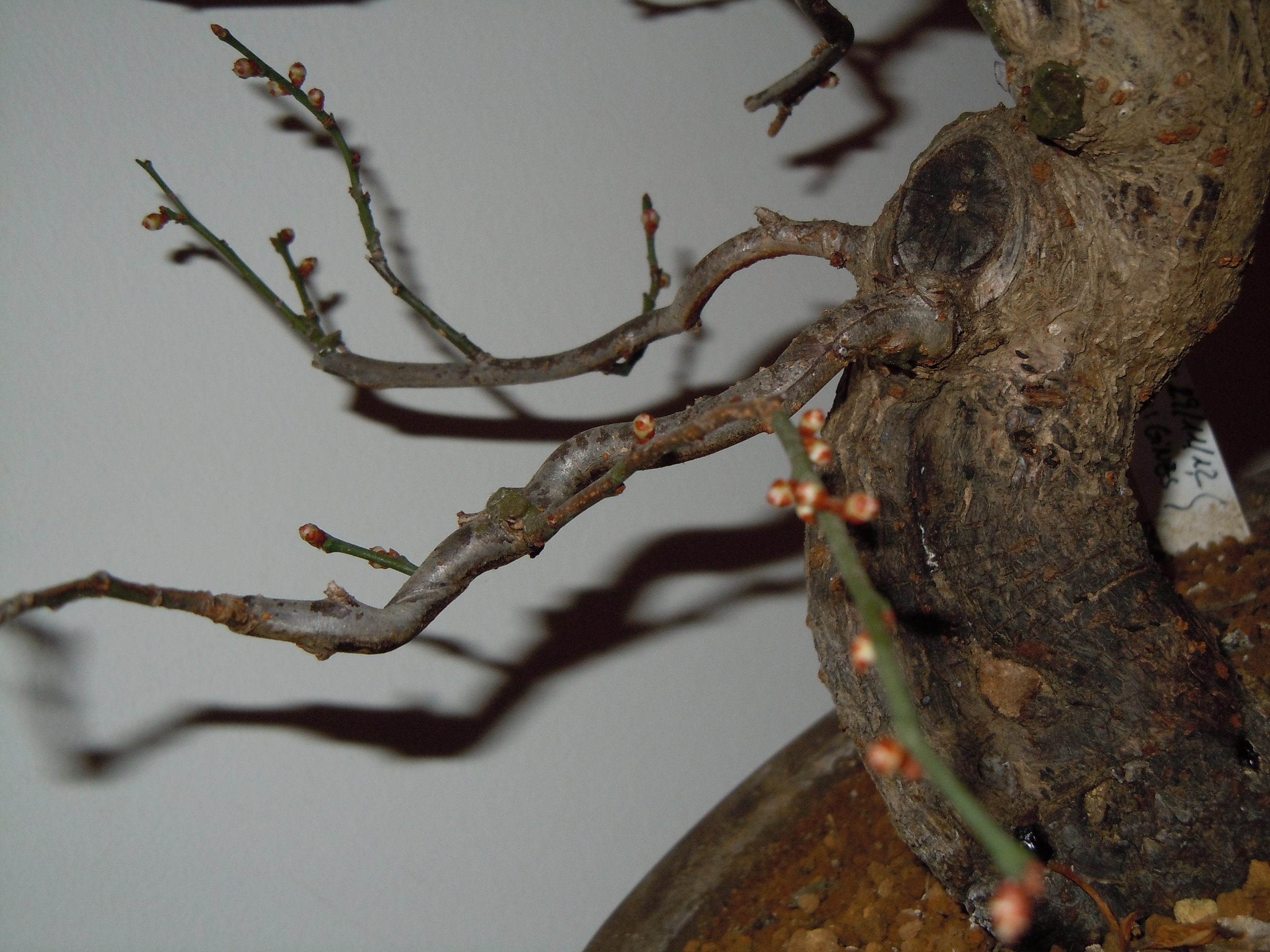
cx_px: 635
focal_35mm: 68
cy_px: 476
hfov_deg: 28.6
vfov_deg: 21.6
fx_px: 2495
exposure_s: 1/40
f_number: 4.1
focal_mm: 12.2
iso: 200
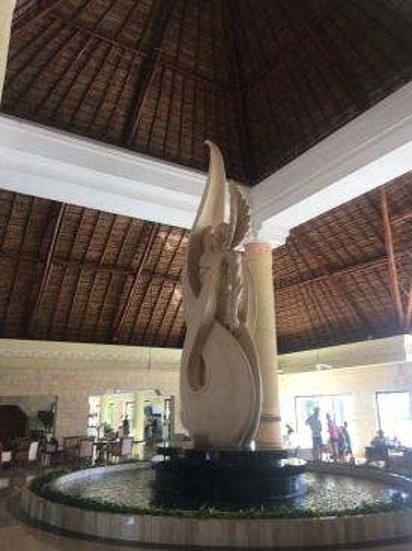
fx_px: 461
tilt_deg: +16.3
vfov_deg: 61.7
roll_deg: +1.1
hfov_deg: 48.2
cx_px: 206
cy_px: 276
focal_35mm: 29
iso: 32
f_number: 2.2
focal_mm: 4.15
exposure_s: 1/60
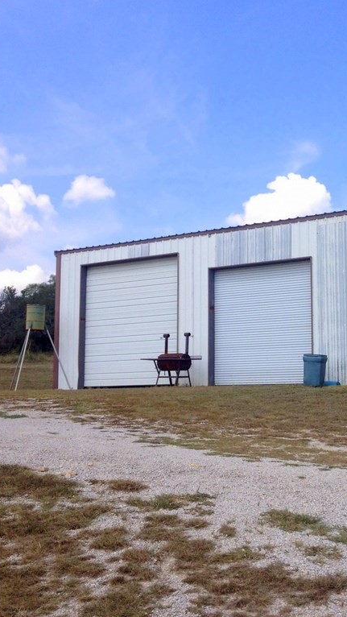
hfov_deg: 22.9
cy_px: 308
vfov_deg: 40.6
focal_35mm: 51
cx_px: 311
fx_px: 834
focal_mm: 4.28
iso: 50
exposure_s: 1/1534
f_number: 2.4
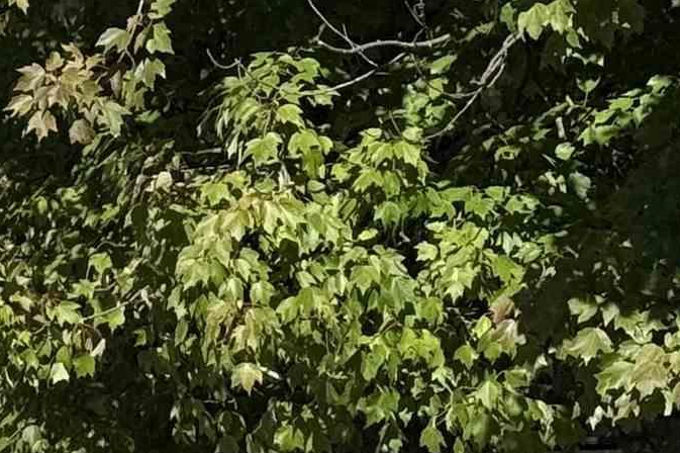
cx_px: -569
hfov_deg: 8.7
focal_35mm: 228
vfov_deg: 6.0
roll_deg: +0.3
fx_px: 4304
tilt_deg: +2.7
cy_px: 501
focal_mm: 6.76
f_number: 1.78
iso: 80
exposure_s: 1/6024
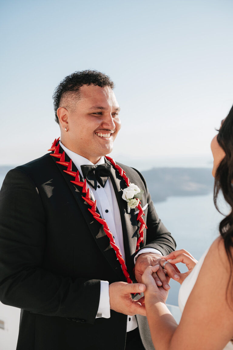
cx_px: 116
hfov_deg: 27.0
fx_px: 486
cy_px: 175
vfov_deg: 39.6
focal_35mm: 50
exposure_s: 1/1000
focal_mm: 50
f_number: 4
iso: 100
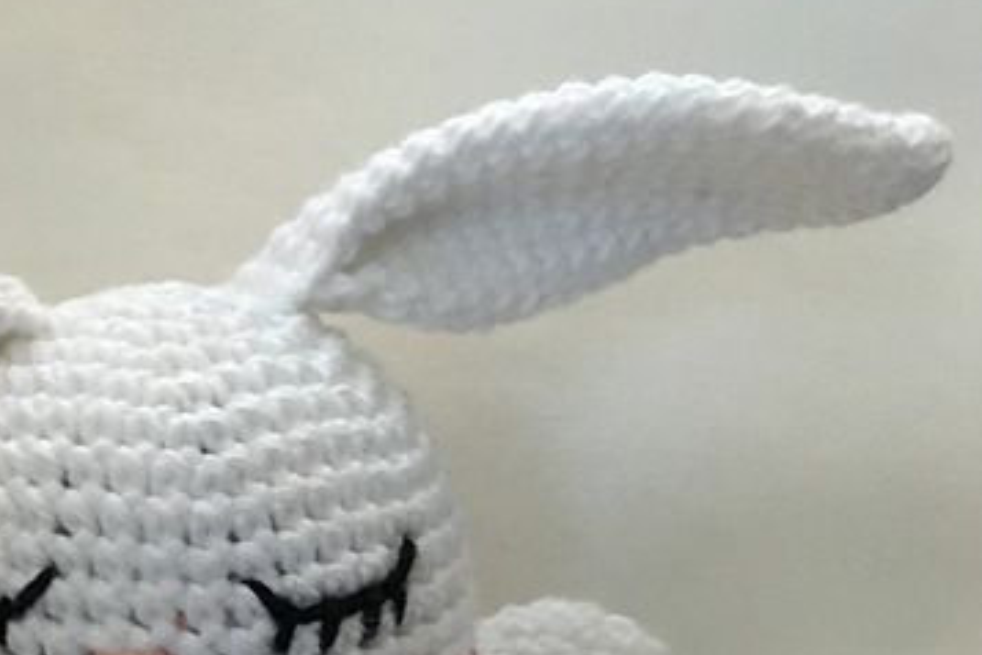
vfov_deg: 24.2
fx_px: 1473
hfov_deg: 35.2
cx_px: 143
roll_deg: -0.4
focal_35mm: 54
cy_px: 625
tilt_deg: -34.2
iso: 320
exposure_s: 1/17
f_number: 2.2
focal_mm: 4.15
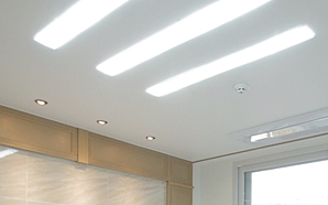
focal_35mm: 41
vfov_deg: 26.8
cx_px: 195
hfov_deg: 48.0
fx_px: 366
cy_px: 259
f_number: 6.3
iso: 800
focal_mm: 10
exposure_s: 1/40
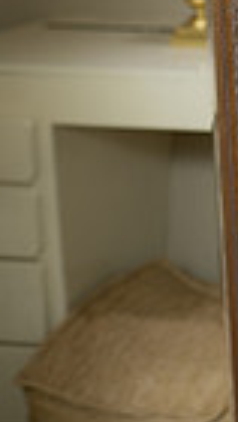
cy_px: -122
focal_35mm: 104
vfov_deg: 19.1
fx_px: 1164
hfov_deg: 9.3
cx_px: 705
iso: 250
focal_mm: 24
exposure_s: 1/1000
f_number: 1.4
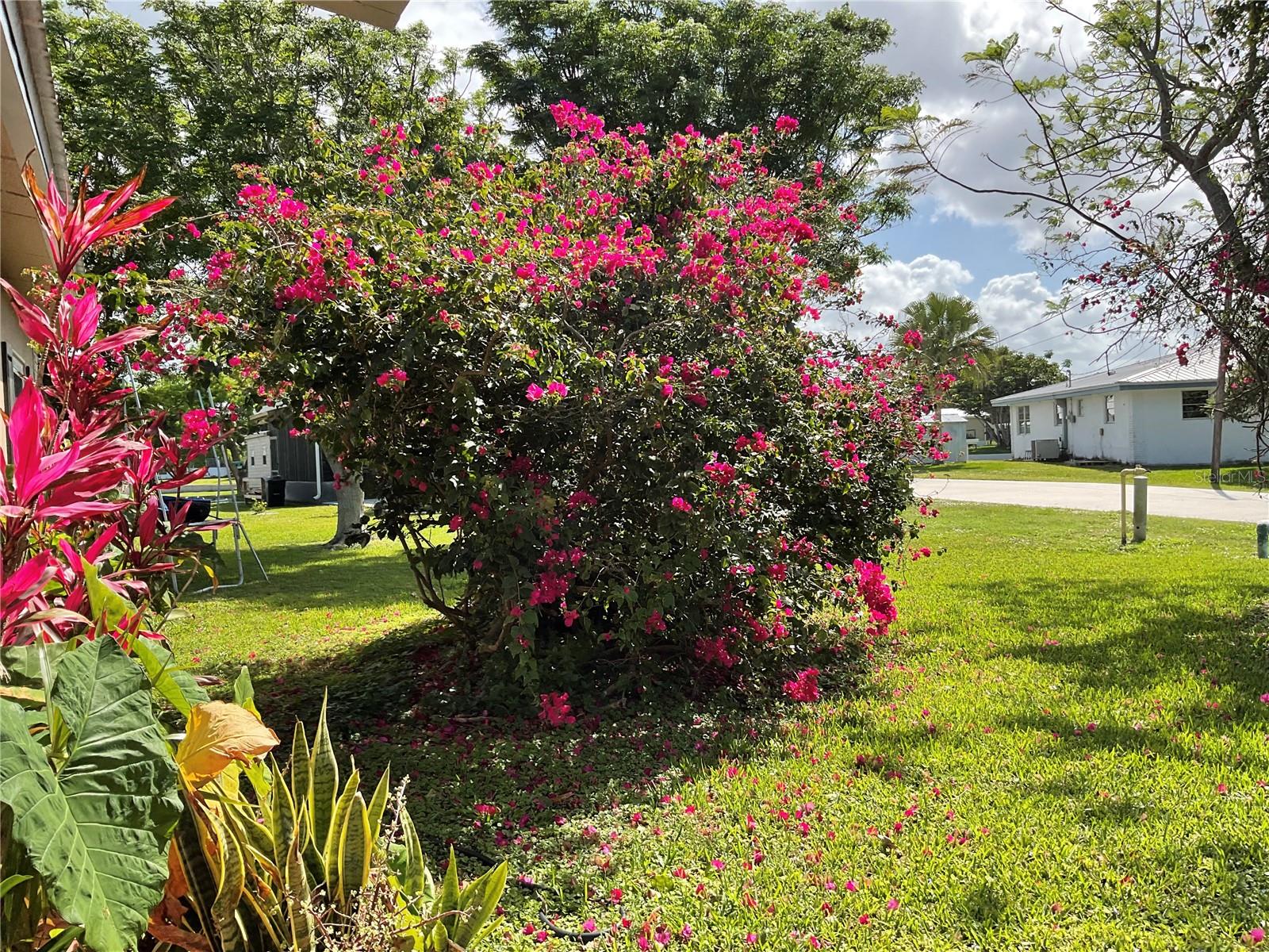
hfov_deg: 61.7
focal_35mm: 29
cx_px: 634
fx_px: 1063
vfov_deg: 48.2
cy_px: 476
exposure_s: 1/898
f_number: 1.8
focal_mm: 3
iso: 16
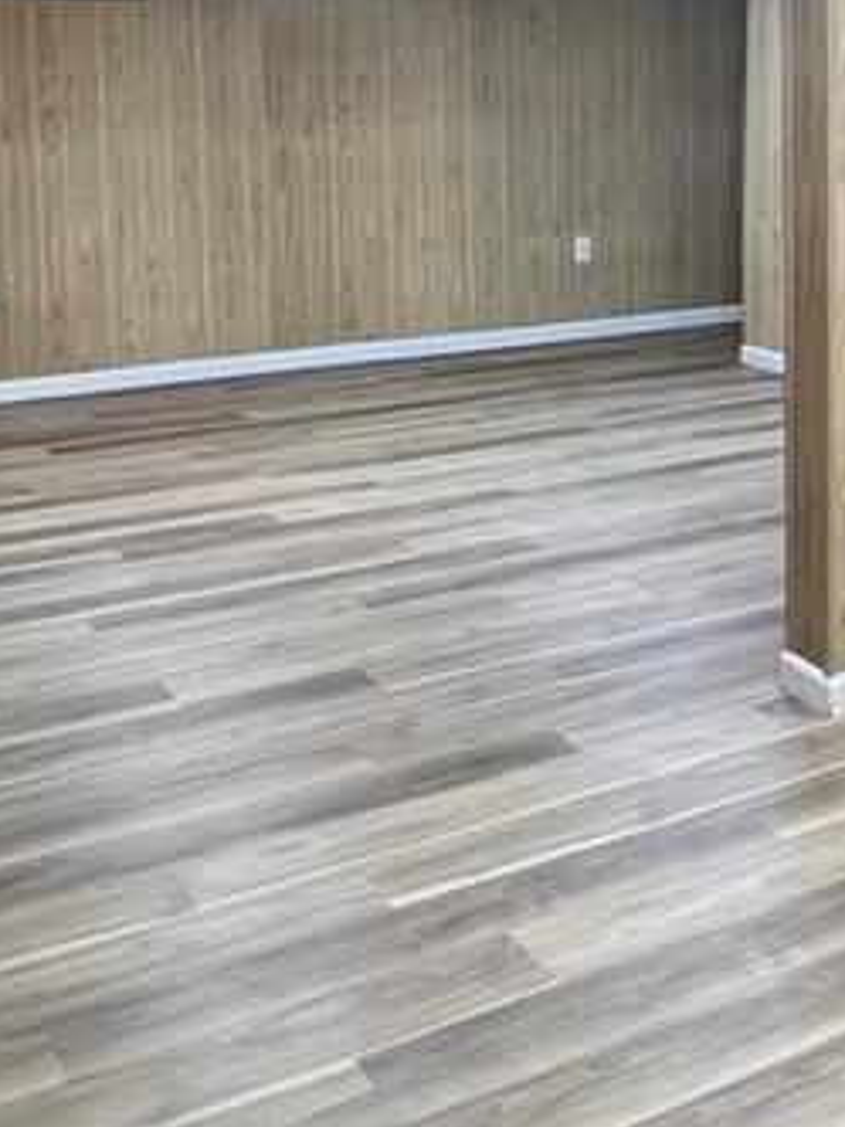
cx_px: 808
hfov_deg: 29.2
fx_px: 1530
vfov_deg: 39.2
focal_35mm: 47
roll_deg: -0.4
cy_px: 265
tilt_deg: -6.9
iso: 125
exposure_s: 1/120
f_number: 1.8
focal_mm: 1.57
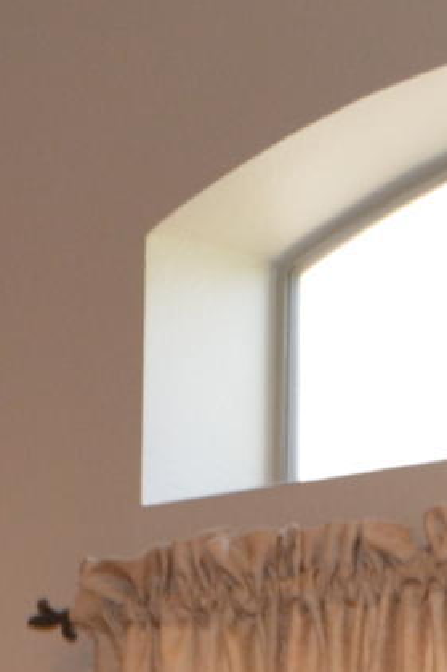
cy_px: 1425
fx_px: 3597
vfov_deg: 9.8
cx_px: 248
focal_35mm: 193
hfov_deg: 7.1
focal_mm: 18
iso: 560
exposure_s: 1/30
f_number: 3.5
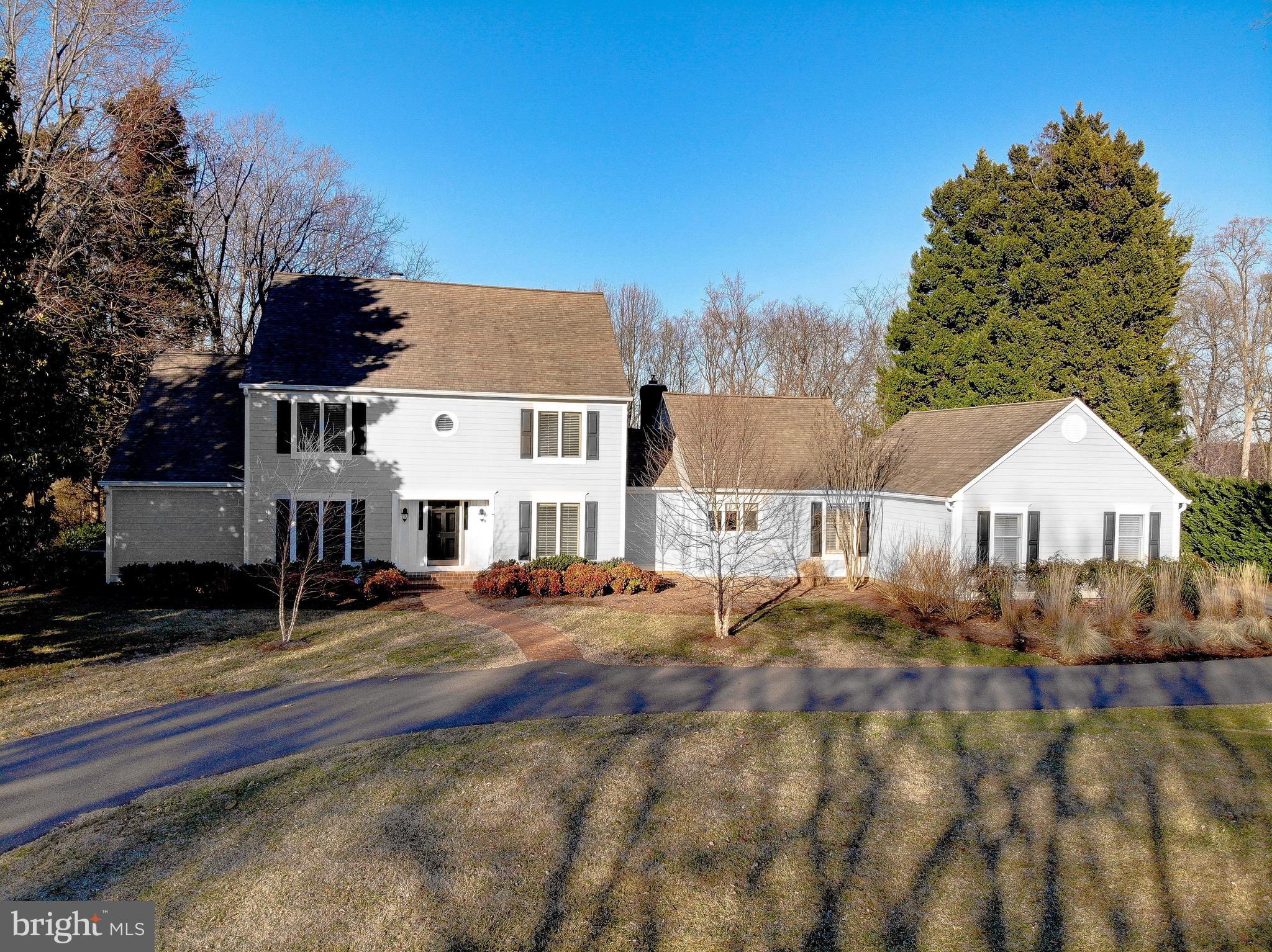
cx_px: 636
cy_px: 476
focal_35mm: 24
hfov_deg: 71.6
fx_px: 881
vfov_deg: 56.8
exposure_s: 1/640
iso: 100
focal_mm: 4.5
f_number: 2.8
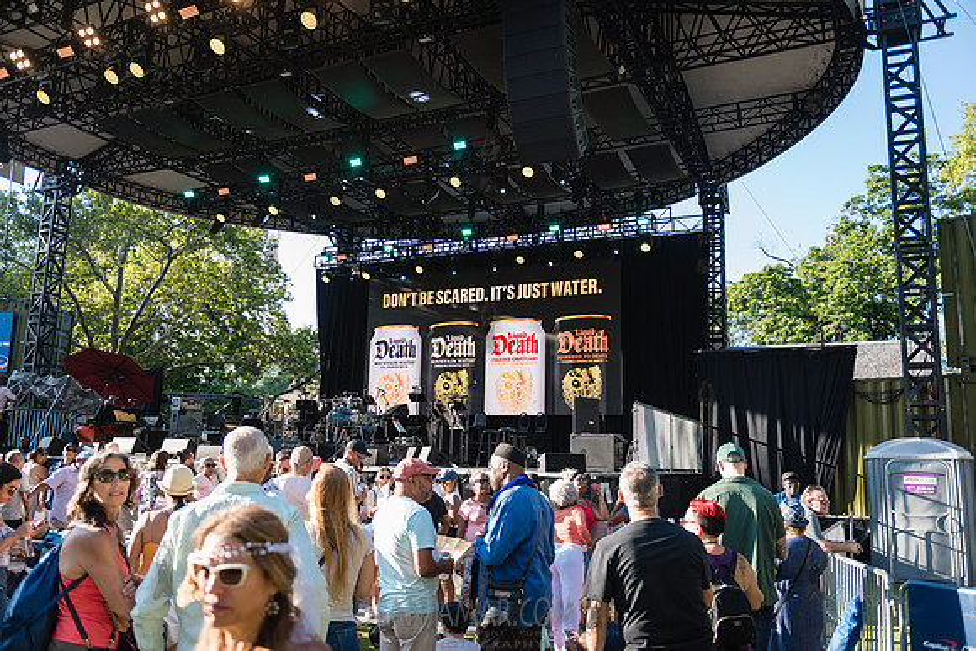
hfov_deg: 63.6
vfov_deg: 45.0
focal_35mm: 29
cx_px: 488
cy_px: 326
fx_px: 786
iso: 500
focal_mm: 29
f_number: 2.8
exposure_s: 1/1250
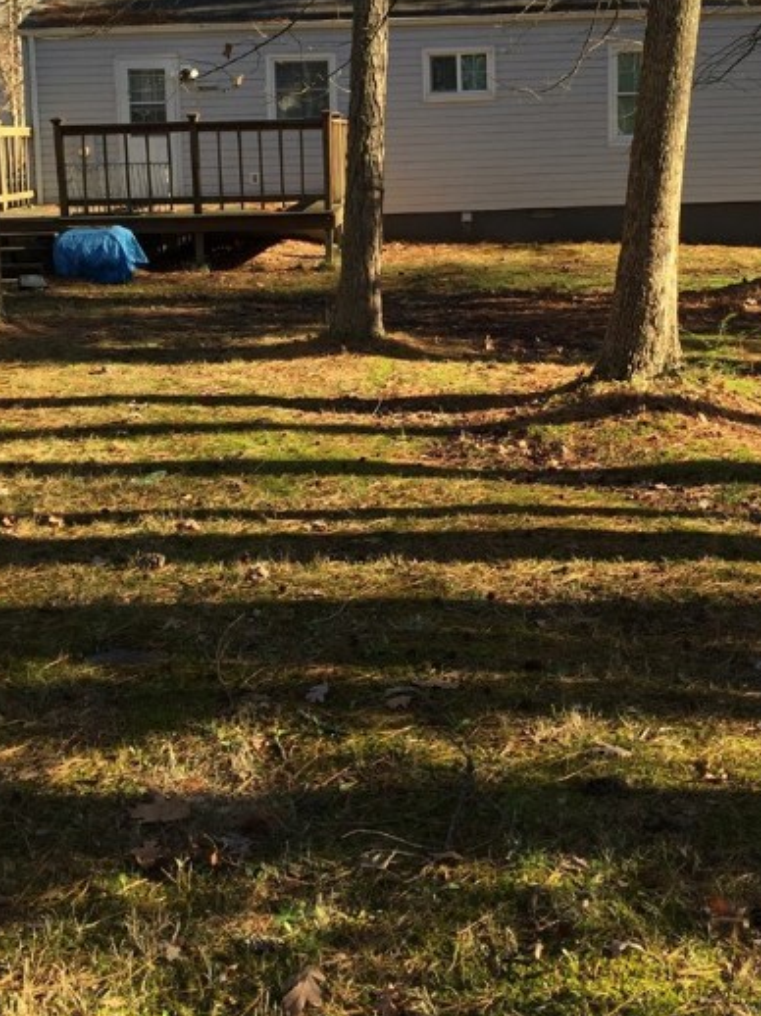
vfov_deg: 42.6
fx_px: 1261
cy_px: 265
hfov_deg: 33.5
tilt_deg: -5.3
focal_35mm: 43
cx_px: 445
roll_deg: +2.0
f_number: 2.2
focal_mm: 4.15
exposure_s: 1/476
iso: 32
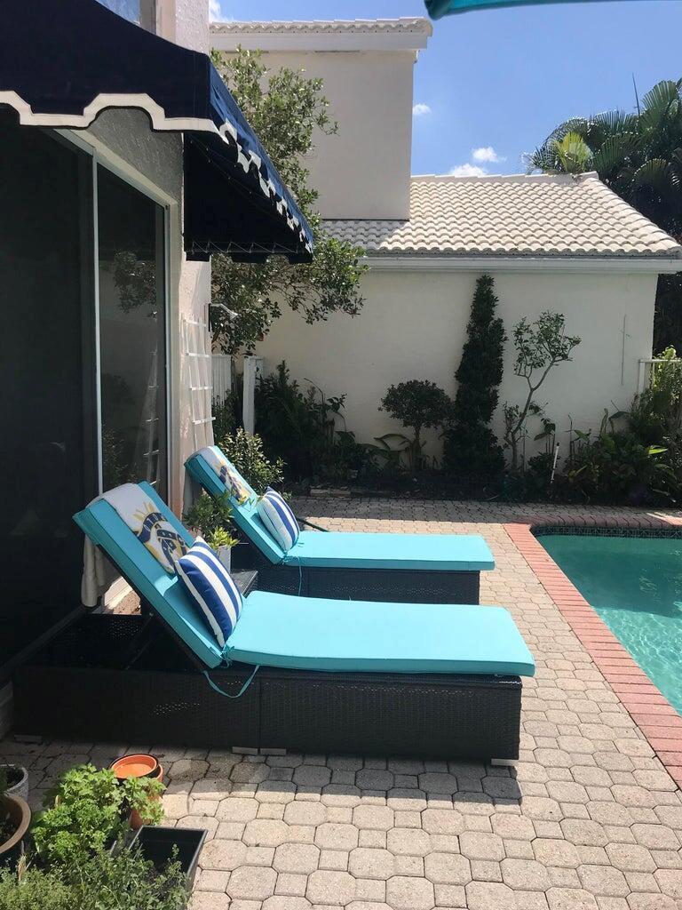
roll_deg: -1.0
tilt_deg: -6.5
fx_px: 736
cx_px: 341
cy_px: 455
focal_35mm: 28
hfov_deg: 49.7
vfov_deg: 63.4
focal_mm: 3.99
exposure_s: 1/3546
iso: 20
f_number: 1.8
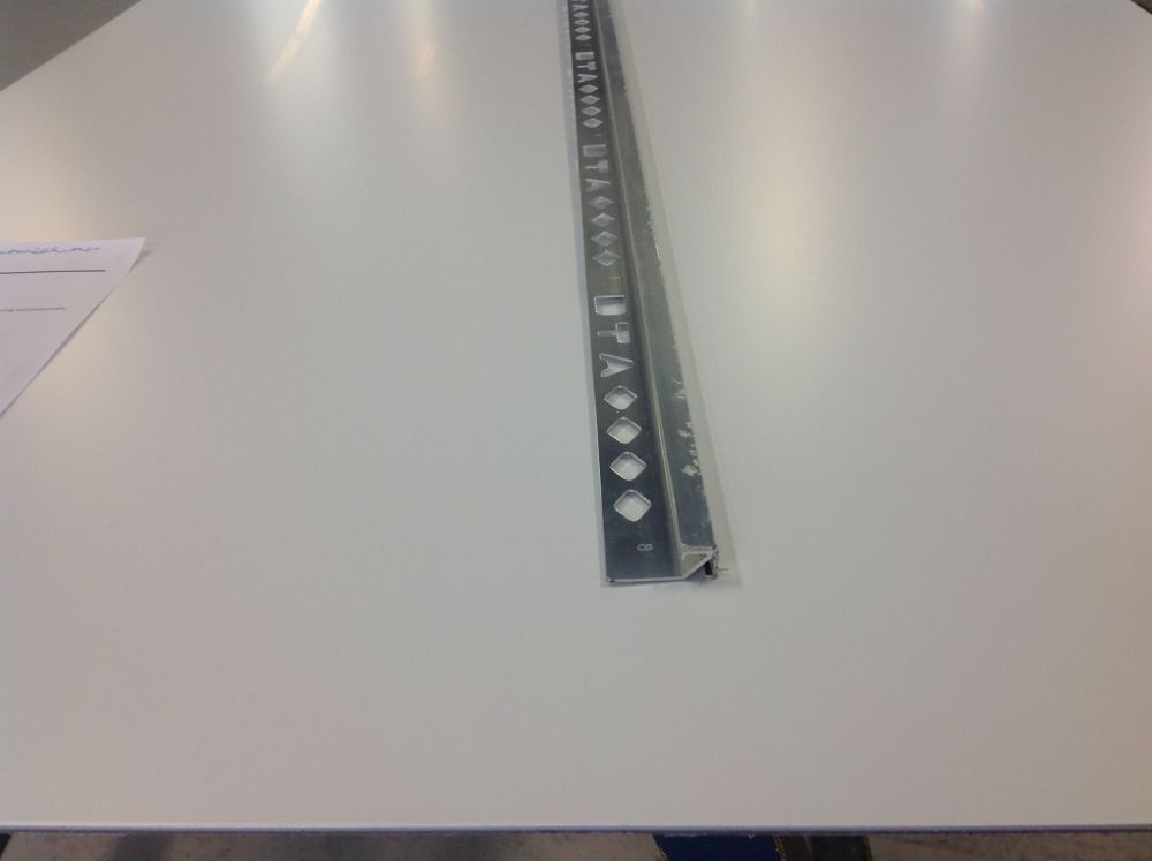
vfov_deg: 40.6
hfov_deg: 52.7
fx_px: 1163
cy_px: 430
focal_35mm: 35
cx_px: 576
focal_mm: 4.28
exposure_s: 1/33
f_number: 2.4
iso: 50
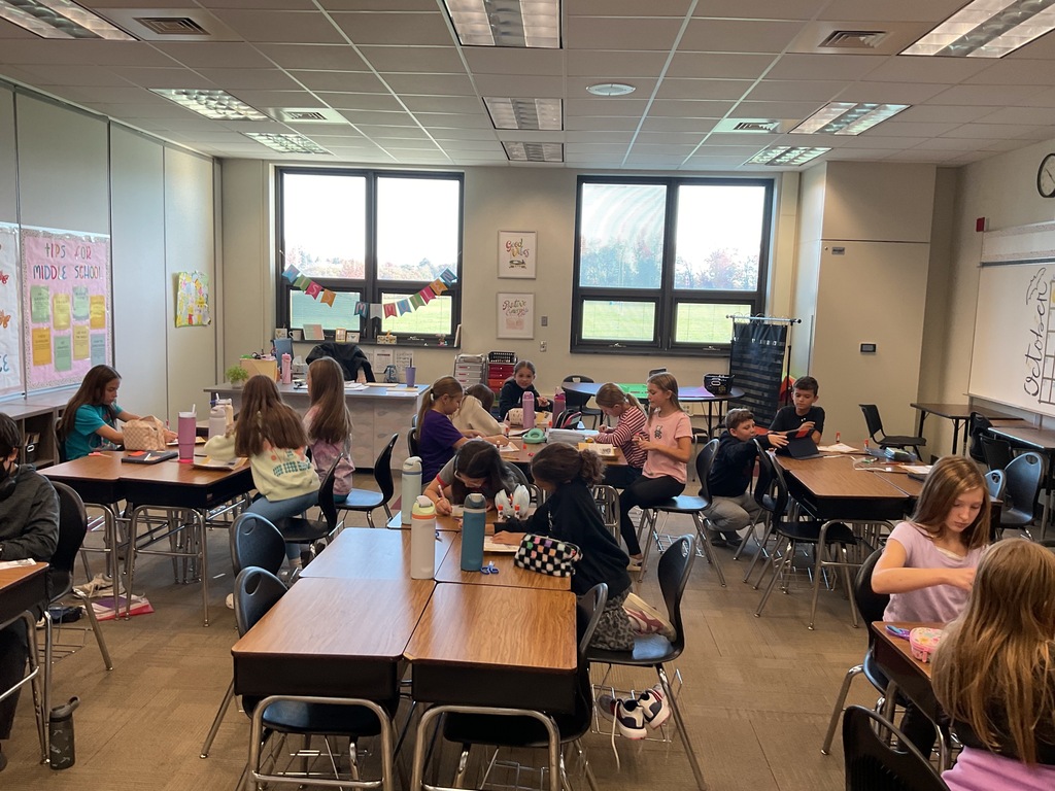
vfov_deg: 48.2
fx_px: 884
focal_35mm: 29
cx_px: 528
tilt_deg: -6.9
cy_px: 396
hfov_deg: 61.7
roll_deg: -2.2
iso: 40
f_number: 1.8
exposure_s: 1/60
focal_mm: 3
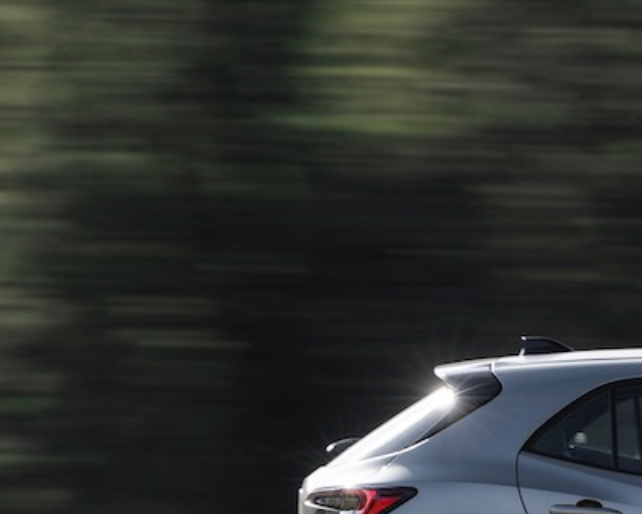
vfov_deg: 2.7
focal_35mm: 573
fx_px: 10890
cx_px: 748
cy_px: 187
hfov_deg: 3.4
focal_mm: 155
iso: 100
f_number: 7.1
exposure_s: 1/60
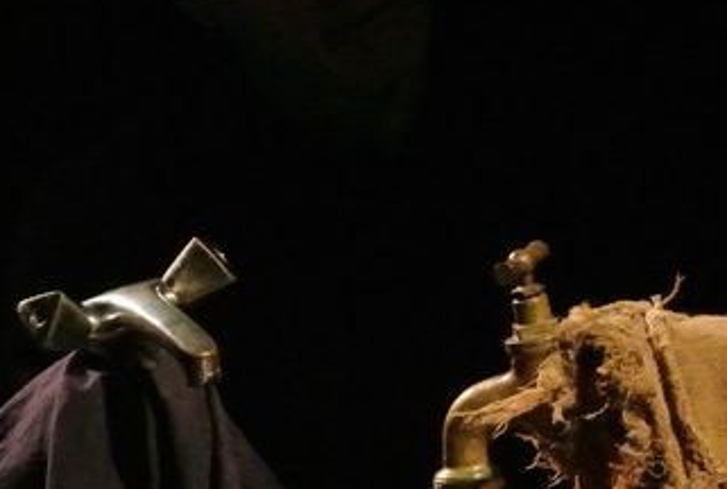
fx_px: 10895
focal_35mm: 538
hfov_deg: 3.8
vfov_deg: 2.6
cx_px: 555
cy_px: 431
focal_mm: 80.1
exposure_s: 1/40
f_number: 5
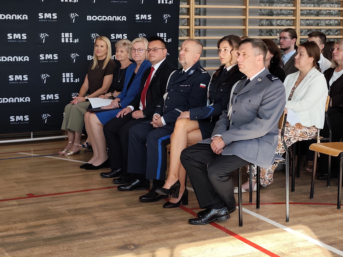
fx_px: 456
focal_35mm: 46
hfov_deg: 41.2
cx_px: 172
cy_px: 128
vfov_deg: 31.5
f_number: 1.65
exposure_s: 1/120
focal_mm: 6.19
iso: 50
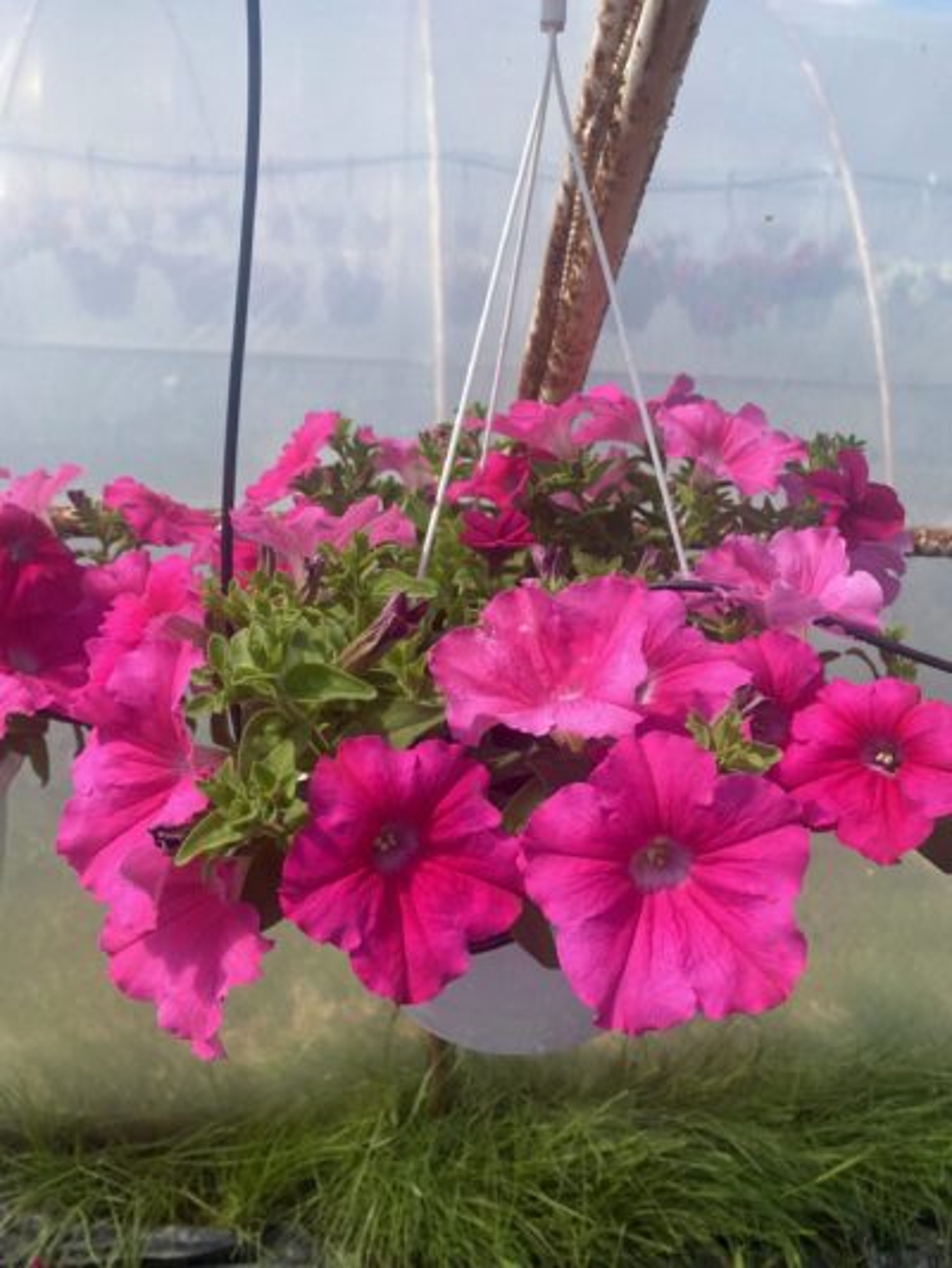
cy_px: 634
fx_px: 953
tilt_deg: -22.9
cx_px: 476
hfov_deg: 53.1
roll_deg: -3.4
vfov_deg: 67.3
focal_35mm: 26
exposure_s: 1/1927
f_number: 1.8
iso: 32
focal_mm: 4.25
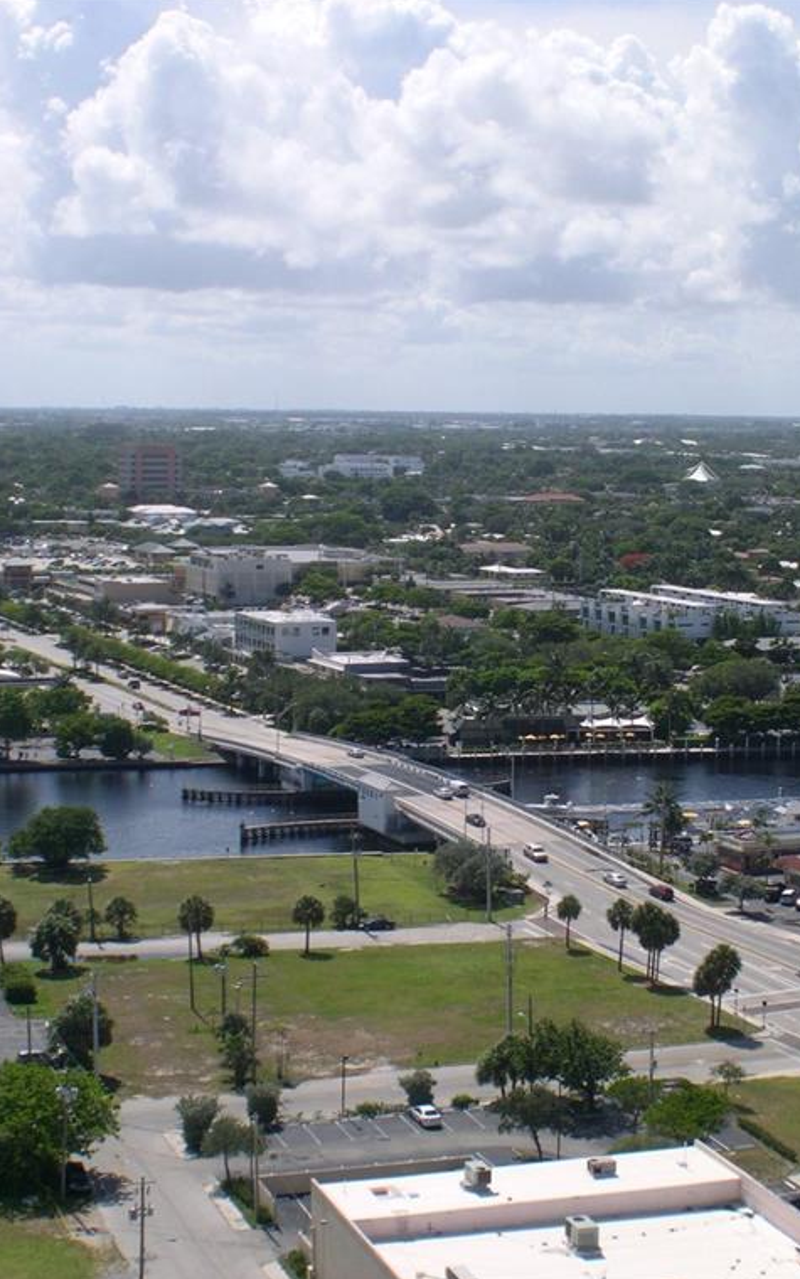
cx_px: 472
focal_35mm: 104
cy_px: 639
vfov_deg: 20.0
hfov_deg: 12.6
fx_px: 3625
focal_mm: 20.5
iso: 100
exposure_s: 1/98.1
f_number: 12.4
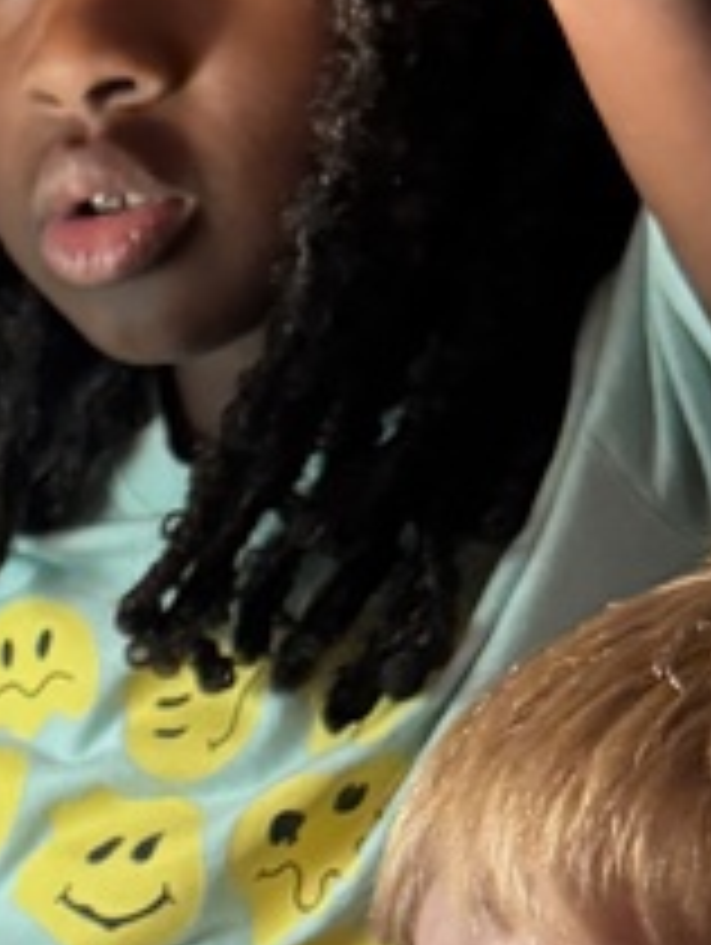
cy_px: 1134
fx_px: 3198
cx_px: -594
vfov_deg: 16.1
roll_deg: +2.1
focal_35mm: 117
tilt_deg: -38.8
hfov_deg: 11.7
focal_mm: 6.76
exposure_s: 1/40
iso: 640
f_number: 1.78
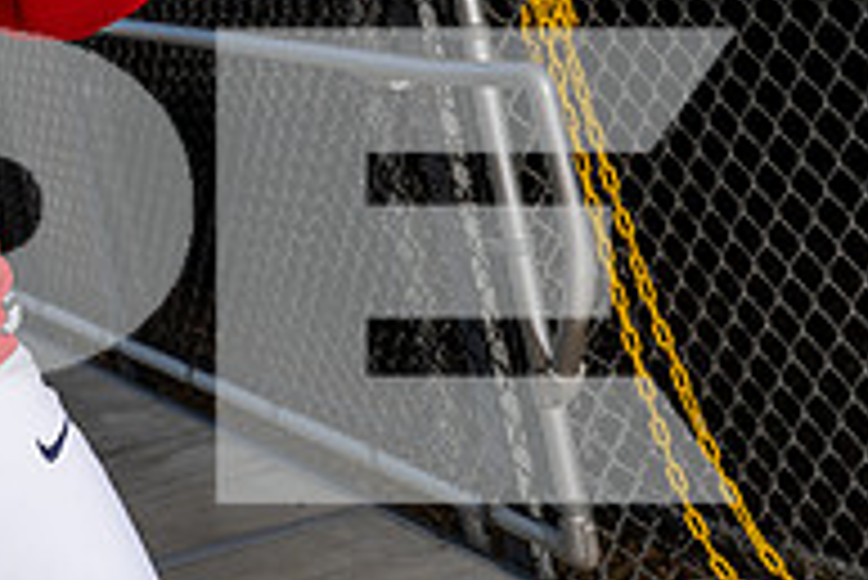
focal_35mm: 96
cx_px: -396
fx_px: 2316
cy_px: -277
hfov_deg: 18.9
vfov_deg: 13.5
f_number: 10
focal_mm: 32
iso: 160
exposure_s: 1/250
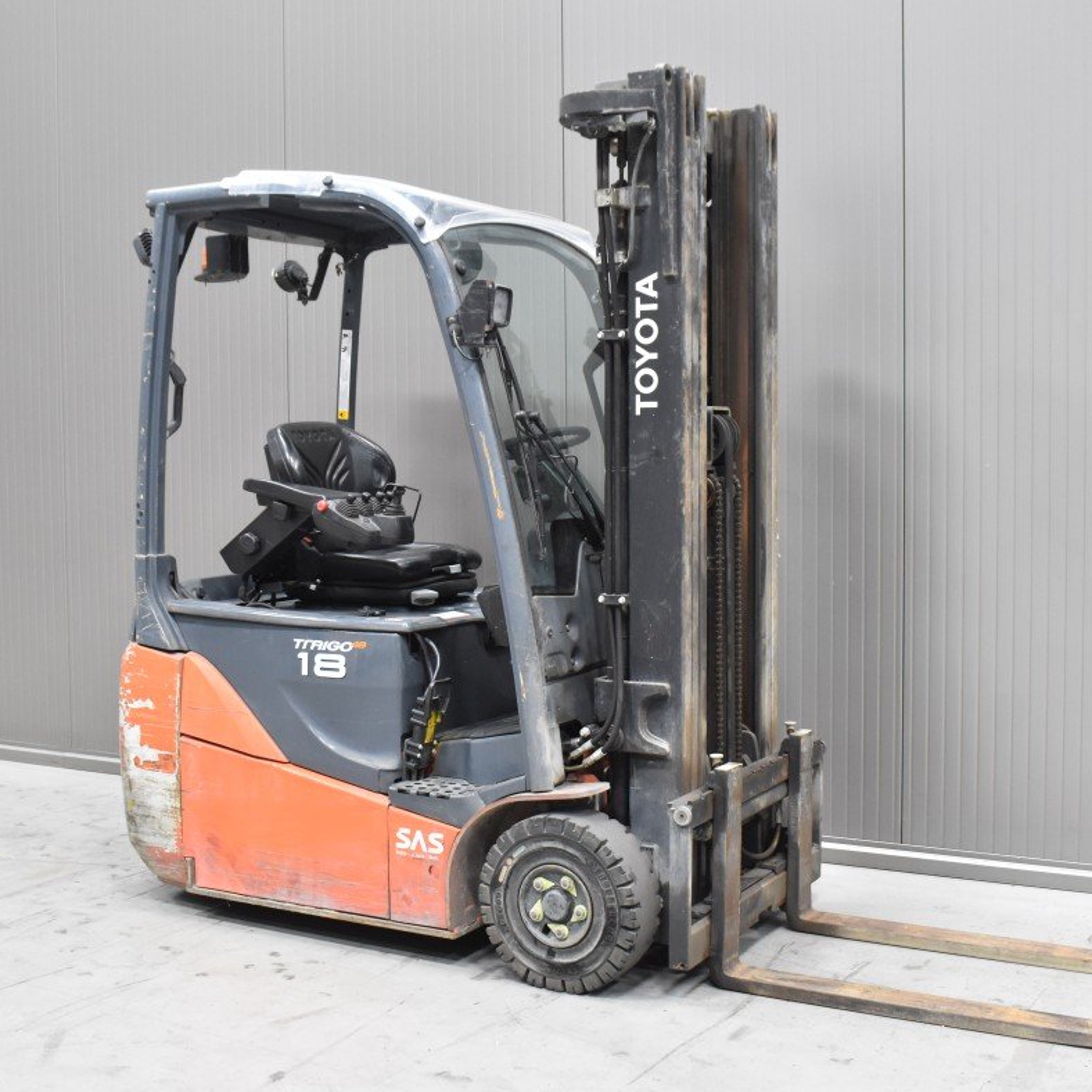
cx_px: 527
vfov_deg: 37.8
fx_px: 1593
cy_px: 552
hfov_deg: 37.8
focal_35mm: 45
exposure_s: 1/25
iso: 1600
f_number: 5
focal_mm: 23
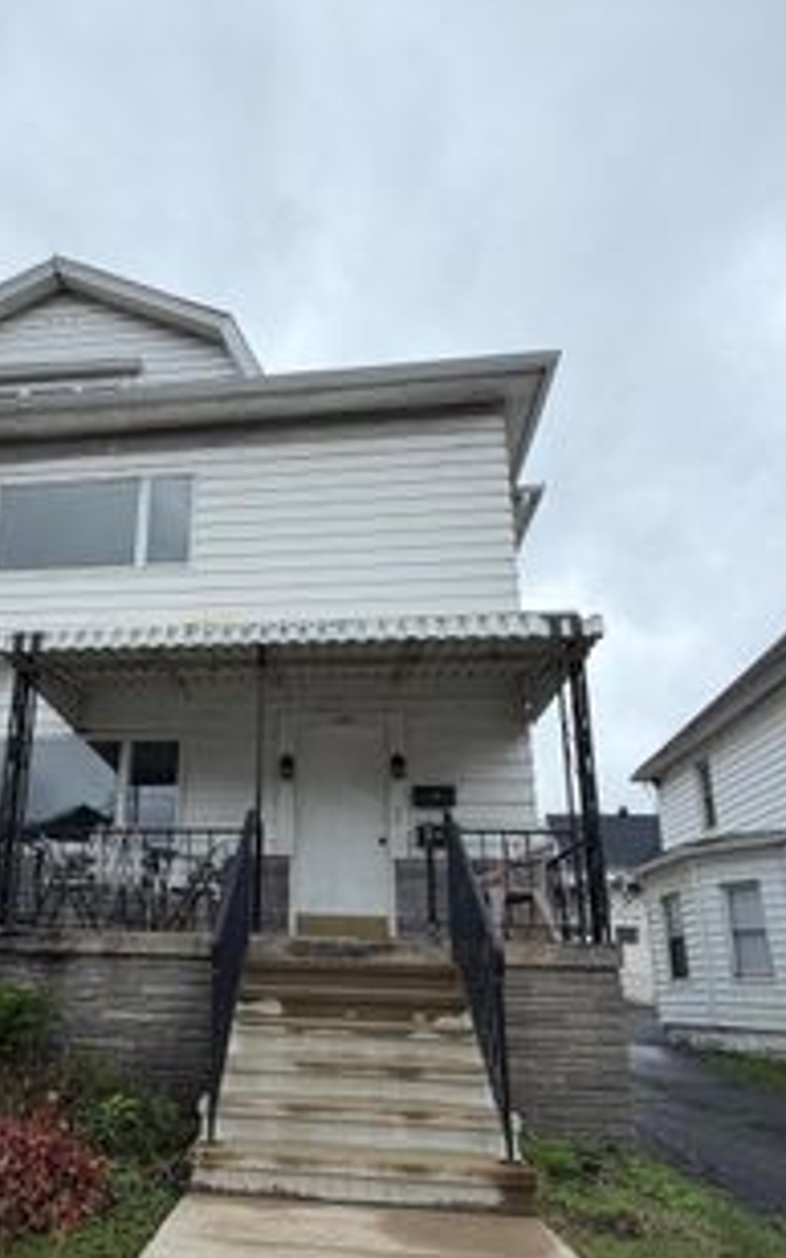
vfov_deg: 74.0
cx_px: 220
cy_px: 755
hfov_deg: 49.5
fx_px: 823
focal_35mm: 24
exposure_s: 1/694
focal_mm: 2.22
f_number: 2.2
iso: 40
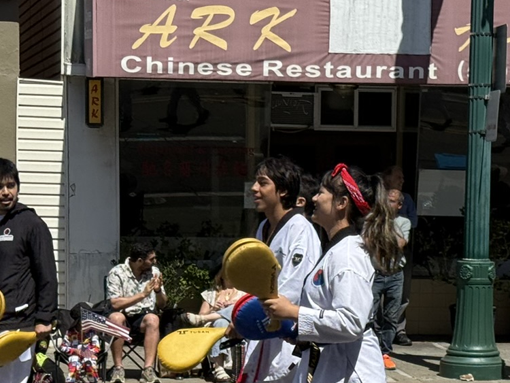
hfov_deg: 15.0
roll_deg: -2.0
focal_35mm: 131
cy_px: 355
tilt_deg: -4.4
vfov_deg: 11.2
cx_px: 315
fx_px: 1931
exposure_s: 1/5587
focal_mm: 6.76
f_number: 1.78
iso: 64
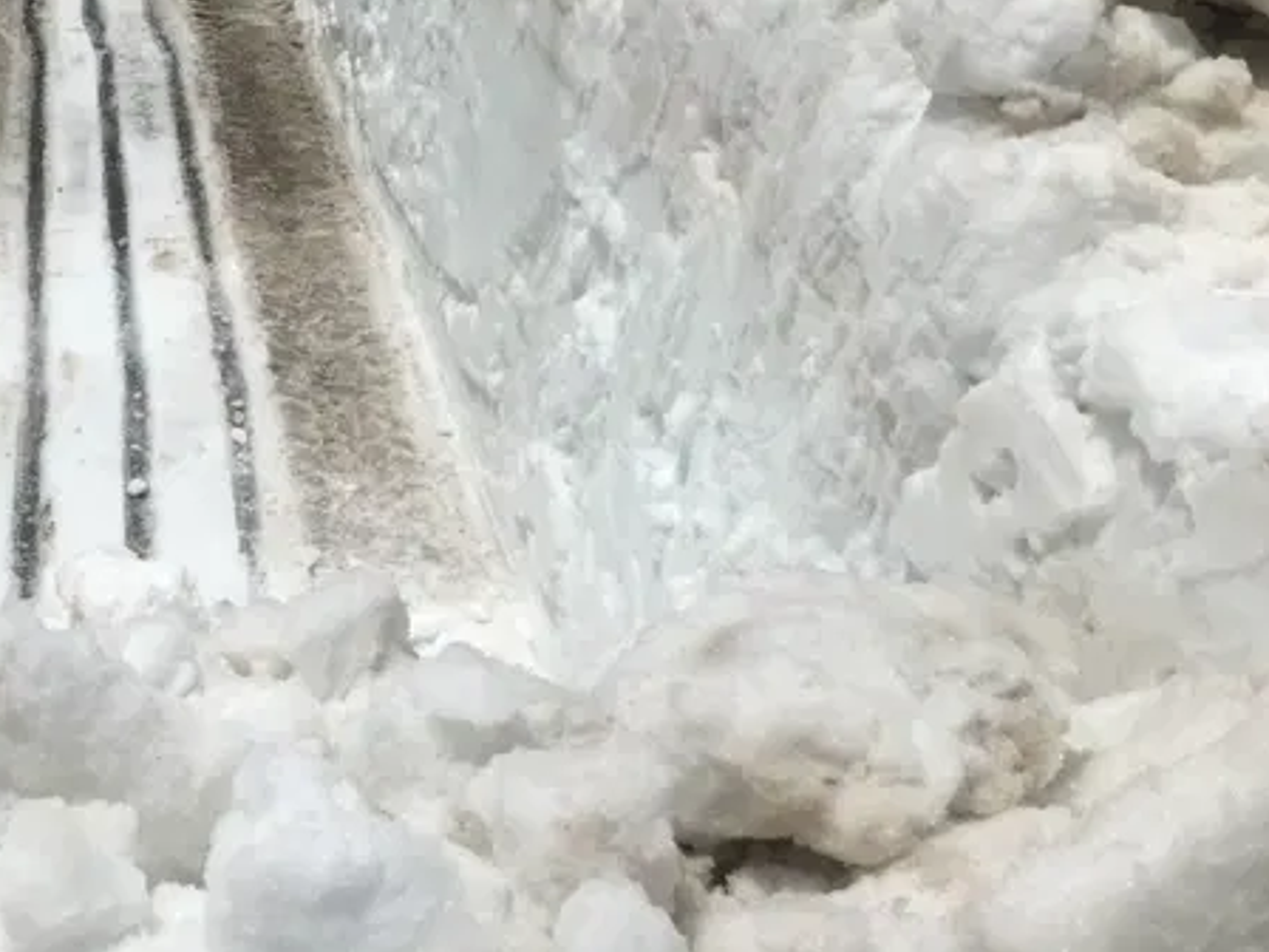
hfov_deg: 32.8
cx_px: 85
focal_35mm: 55
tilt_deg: -22.2
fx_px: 2016
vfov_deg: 25.5
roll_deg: +1.0
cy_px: 45
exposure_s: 1/13699
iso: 20
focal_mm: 3.99
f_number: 1.8
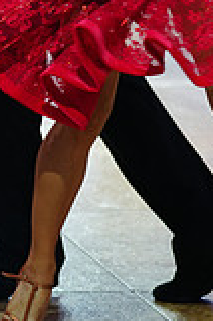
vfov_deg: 7.6
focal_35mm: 269
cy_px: -126
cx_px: -23
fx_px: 2398
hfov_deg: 5.1
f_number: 2.8
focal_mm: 74
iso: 640
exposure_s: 1/400
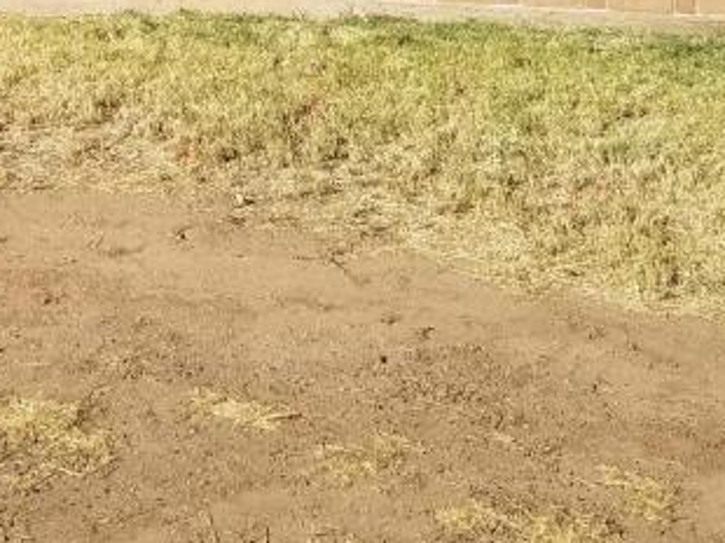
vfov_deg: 15.6
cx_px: 232
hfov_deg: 22.7
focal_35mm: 86
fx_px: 1800
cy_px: -311
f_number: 1.7
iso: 50
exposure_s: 1/2808
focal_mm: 4.2
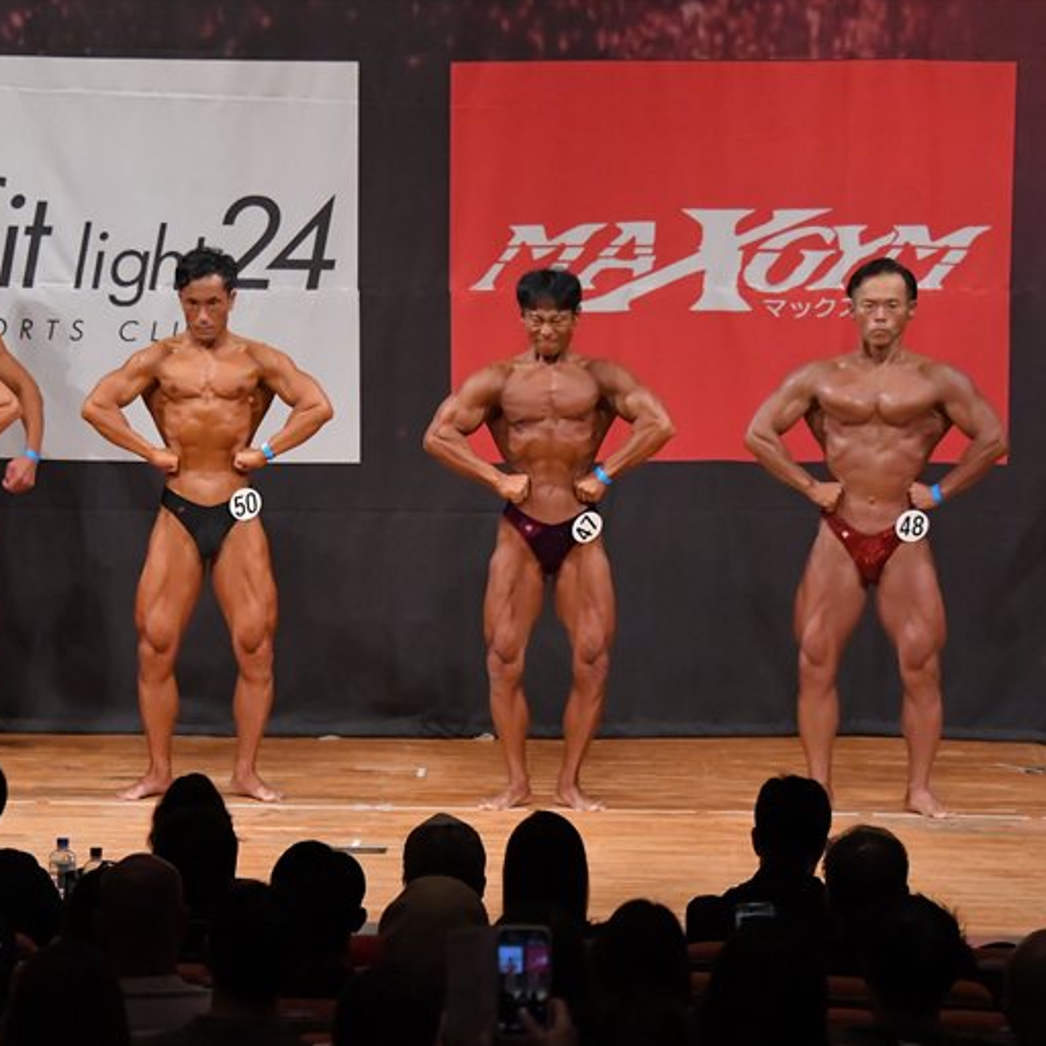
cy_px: 521
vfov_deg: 8.1
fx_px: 7384
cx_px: 401
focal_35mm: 216
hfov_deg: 8.1
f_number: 5.6
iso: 6400
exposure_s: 1/400
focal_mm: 112
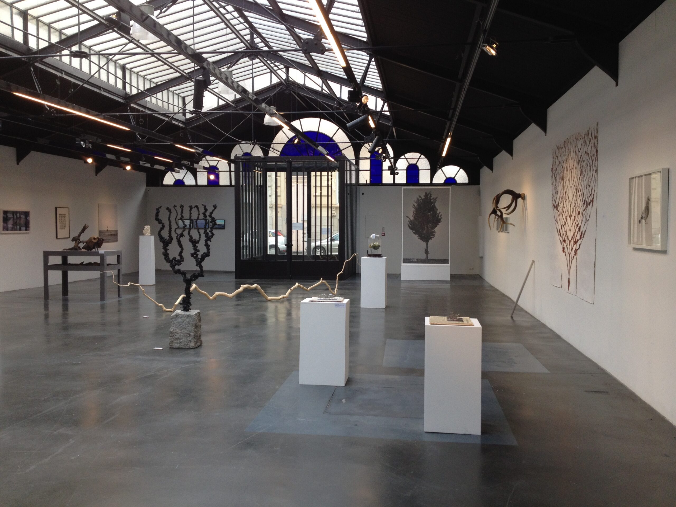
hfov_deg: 52.6
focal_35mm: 35
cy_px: 254
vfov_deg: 40.7
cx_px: 338
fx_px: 683
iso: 80
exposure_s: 1/120
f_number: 2.4
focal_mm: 4.28
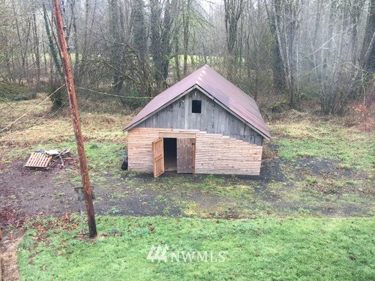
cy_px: 140
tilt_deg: -19.0
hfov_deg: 61.7
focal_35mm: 29
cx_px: 188
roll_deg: +1.4
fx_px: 314
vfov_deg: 48.2
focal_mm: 4.15
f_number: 2.2
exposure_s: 1/40
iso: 32
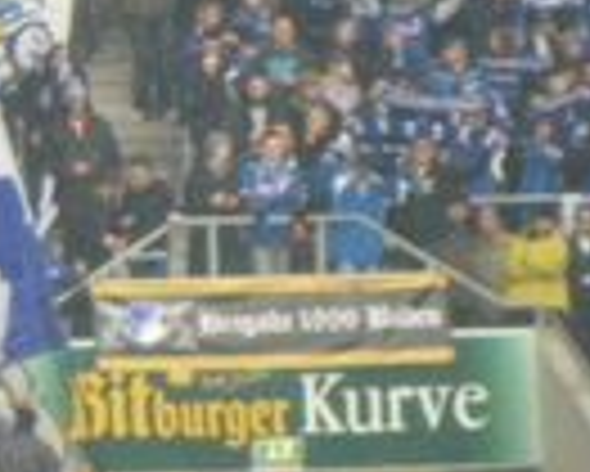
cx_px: -207
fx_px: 19781
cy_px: 146
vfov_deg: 1.4
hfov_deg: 1.7
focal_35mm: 1132
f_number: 5.4
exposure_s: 1/125
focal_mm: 44.1
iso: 800
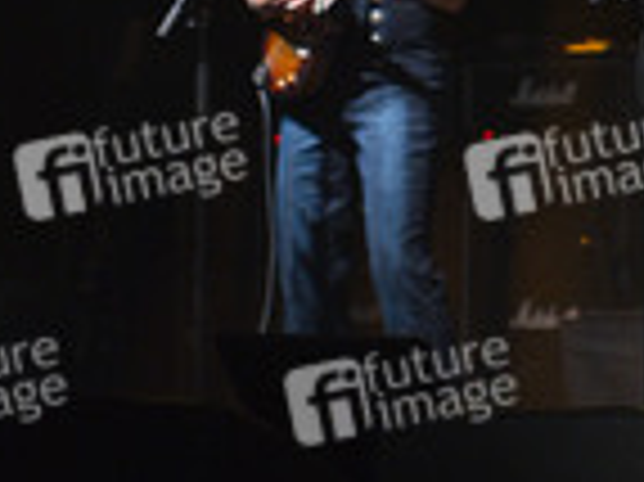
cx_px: 912
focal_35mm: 212
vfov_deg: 7.0
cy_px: 54
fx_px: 3941
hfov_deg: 9.1
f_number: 2.8
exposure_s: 1/80
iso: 3200
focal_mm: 70
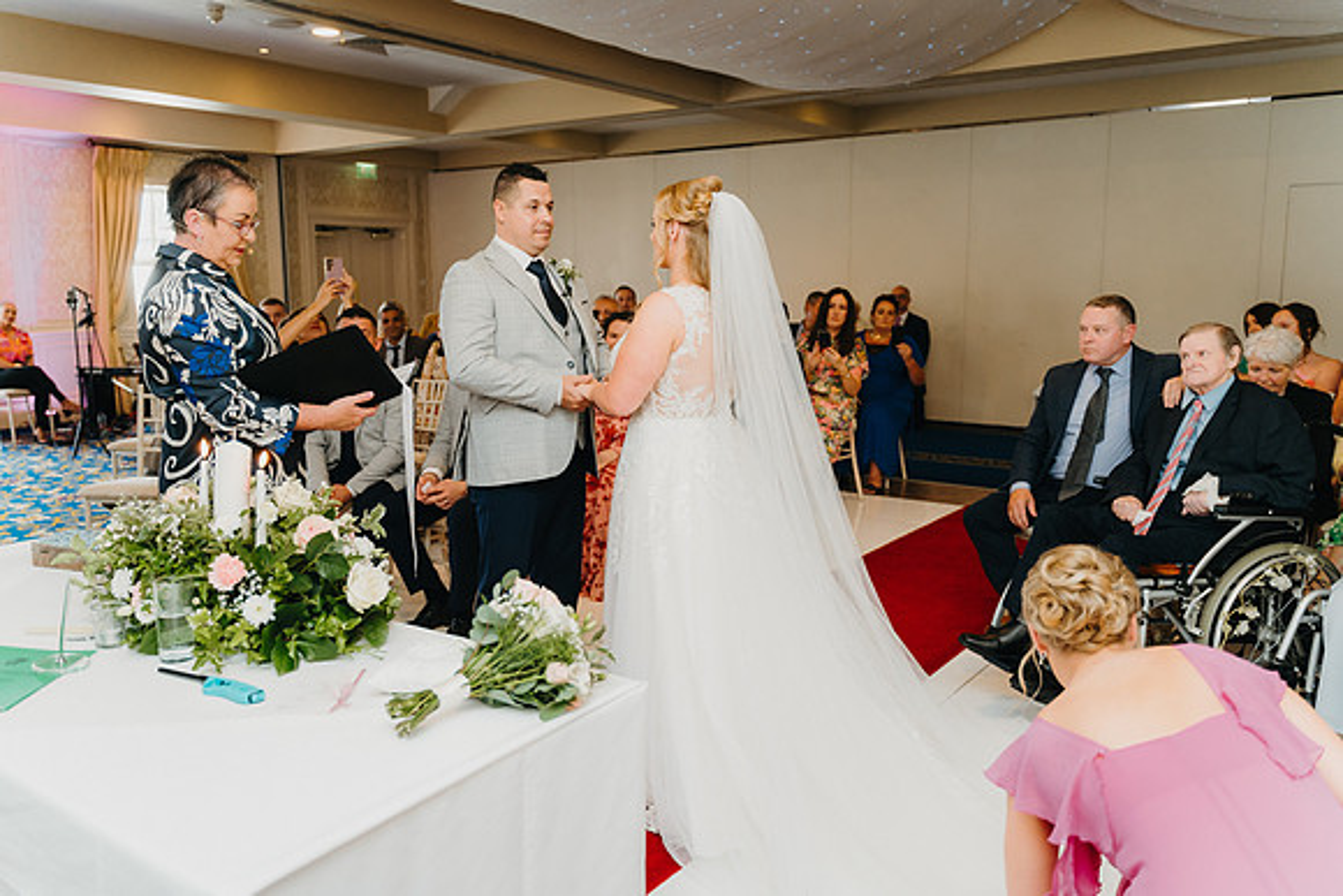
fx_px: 1045
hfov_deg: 65.5
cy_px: 448
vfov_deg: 46.4
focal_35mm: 28
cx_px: 672
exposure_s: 1/200
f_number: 2.8
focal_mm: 28
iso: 1000
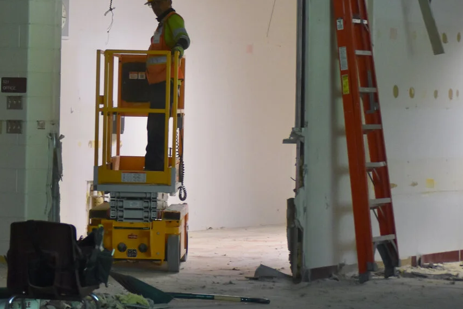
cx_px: 154
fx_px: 1993
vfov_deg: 8.8
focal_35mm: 155
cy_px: 67
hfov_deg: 13.2
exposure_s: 1/60
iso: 1250
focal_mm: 55
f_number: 4
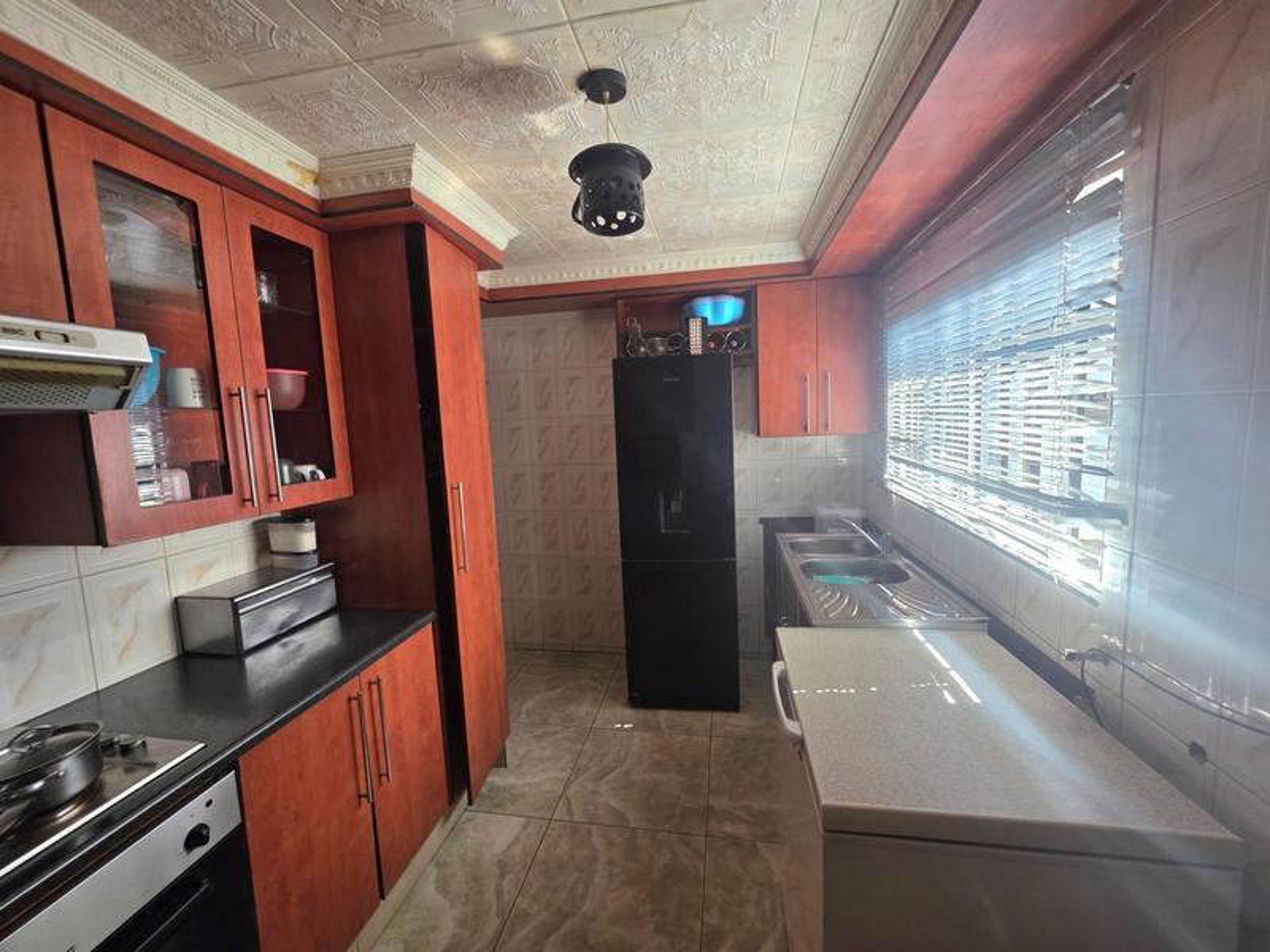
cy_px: 476
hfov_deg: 106.2
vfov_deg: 89.9
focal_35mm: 13
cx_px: 635
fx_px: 477
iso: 160
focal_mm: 2.2
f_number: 1.9
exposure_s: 1/101
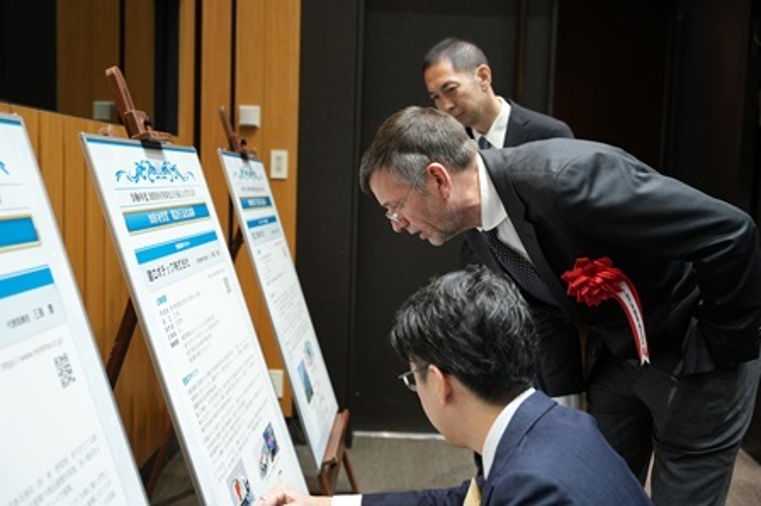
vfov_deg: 35.5
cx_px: 380
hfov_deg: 51.4
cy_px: 253
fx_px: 790
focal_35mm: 37
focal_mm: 37.4
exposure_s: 1/160
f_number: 3.2
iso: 2500
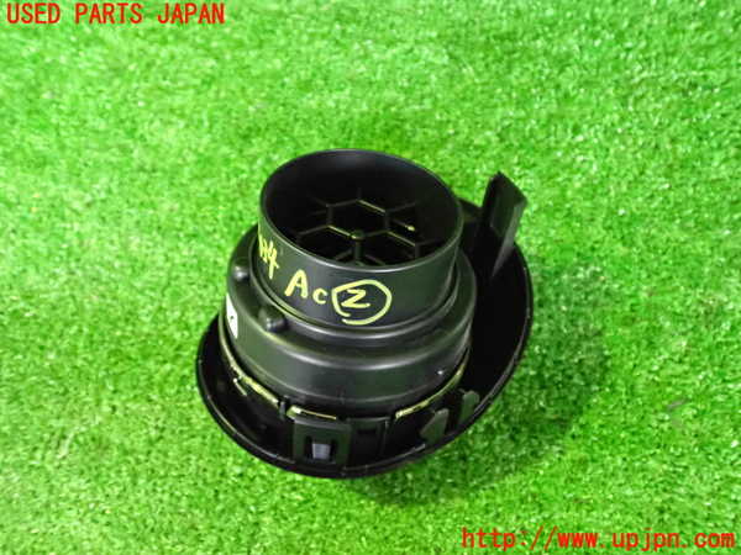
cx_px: 370
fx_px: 642
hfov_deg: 60.0
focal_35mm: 30
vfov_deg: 46.8
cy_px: 278
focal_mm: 5.4
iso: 2500
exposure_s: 1/60
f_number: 2.3
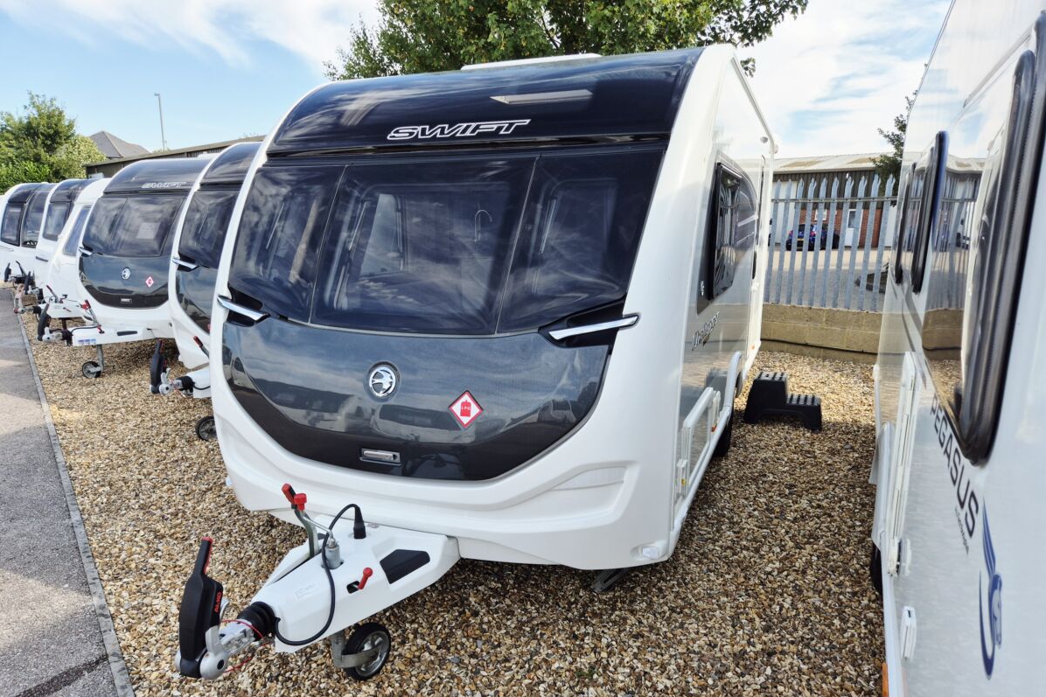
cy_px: 380
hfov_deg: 73.8
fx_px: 697
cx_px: 524
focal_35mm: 24
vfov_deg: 53.0
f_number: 1.8
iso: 25
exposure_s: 1/909
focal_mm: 5.4
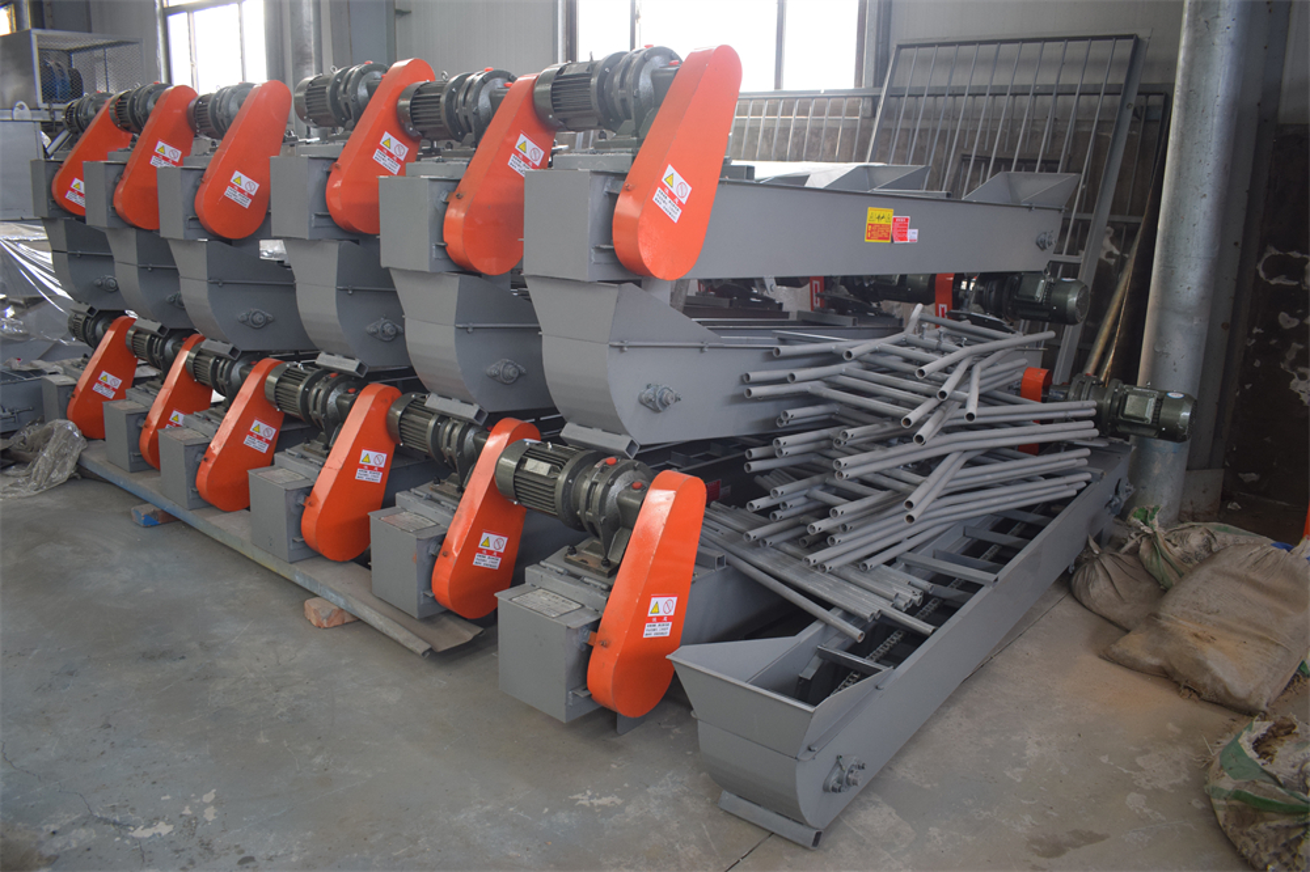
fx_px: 982
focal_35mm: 27
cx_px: 655
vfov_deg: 47.9
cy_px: 436
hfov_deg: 67.4
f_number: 4
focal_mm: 18
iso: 720
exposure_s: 1/60
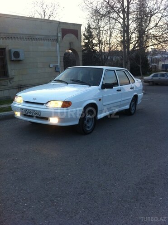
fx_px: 227
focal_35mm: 35
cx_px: 84
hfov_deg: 40.6
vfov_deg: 52.7
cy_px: 112
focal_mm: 3.85
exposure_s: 1/40
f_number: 2.8
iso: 80
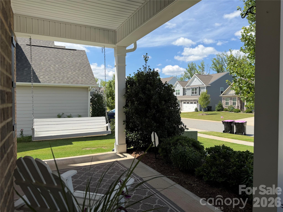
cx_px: 142
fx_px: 196
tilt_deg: -0.8
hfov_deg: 71.6
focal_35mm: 24
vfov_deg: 56.8
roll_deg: +0.1
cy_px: 106
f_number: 1.78
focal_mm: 6.76
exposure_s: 1/3584
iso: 80
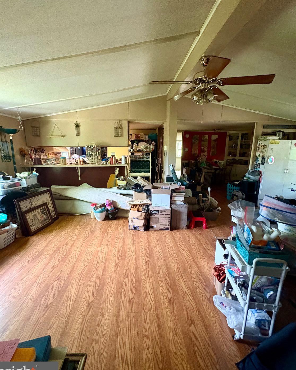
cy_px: 180
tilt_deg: -10.6
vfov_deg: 96.8
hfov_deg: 84.0
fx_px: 164
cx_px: 144
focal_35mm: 15
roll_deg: -1.1
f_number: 2.2
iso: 800
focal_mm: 2.22
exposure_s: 1/48
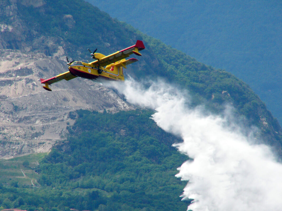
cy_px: 106
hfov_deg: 4.6
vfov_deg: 3.4
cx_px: 141
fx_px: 3519
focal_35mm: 432
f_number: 7.3
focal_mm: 72
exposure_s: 1/1000
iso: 200
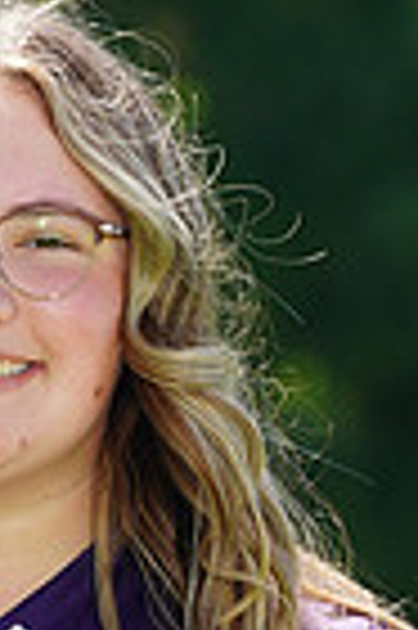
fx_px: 19135
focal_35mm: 1096
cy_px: 868
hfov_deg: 1.3
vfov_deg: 1.9
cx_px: -103
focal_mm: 265
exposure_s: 1/200
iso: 200
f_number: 9
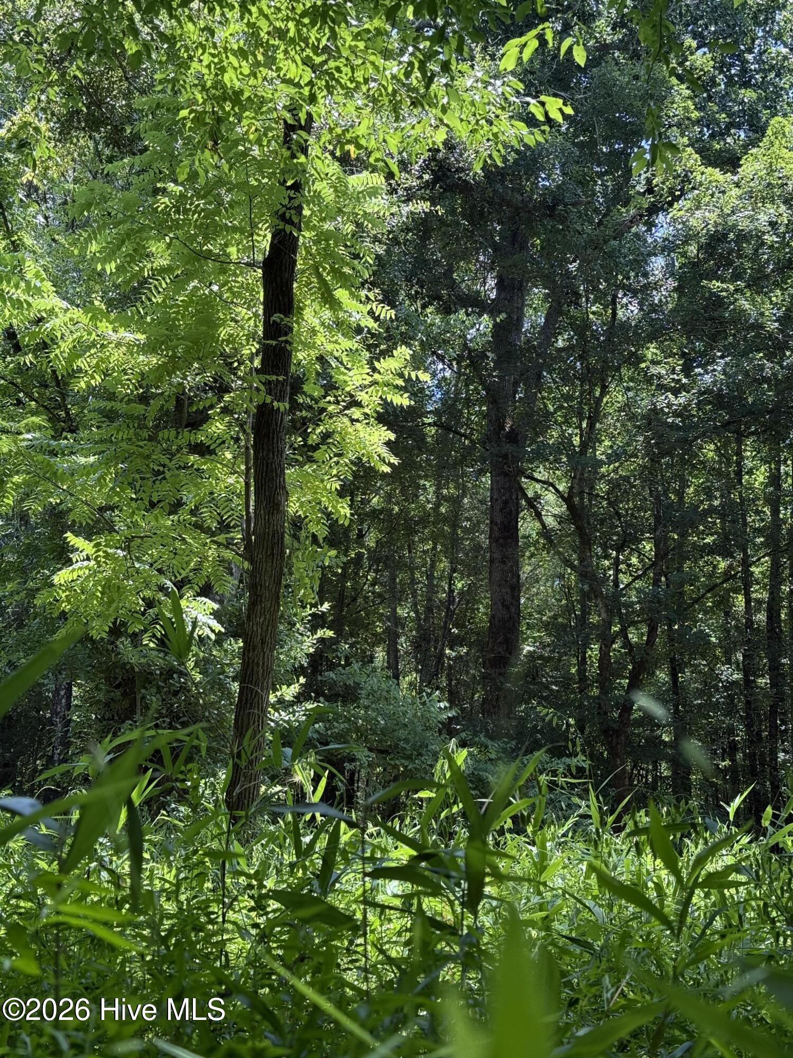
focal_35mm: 48
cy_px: 529
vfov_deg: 39.7
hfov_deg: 30.3
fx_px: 1466
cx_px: 396
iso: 64
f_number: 1.78
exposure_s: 1/396
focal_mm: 6.76
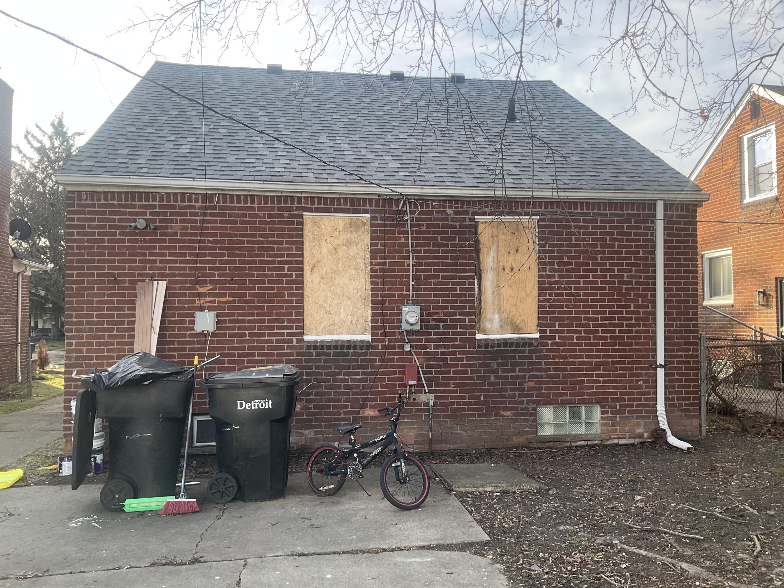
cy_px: 294
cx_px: 392
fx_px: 657
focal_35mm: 29
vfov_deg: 48.2
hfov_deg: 61.7
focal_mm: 3
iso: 25
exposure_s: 1/277
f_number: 1.8
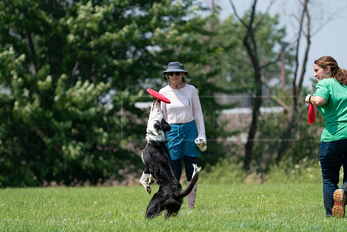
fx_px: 3115
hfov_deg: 6.4
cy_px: 130
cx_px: 187
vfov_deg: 4.3
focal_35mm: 323
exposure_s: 1/4000
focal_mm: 282
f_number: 5.6
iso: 1000
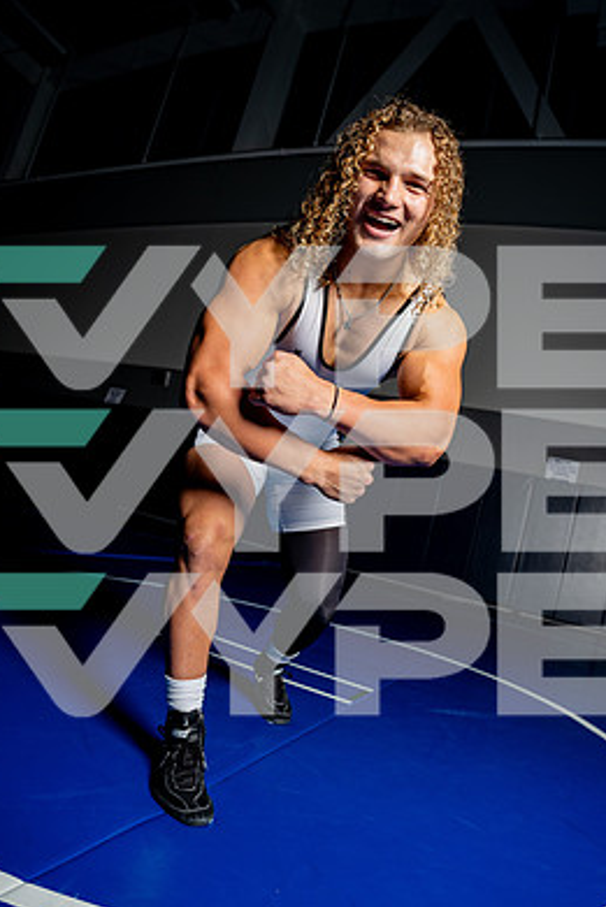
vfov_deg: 76.0
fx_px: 580
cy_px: 482
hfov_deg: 55.1
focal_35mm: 23
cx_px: 313
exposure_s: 1/250
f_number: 4
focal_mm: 20
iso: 125
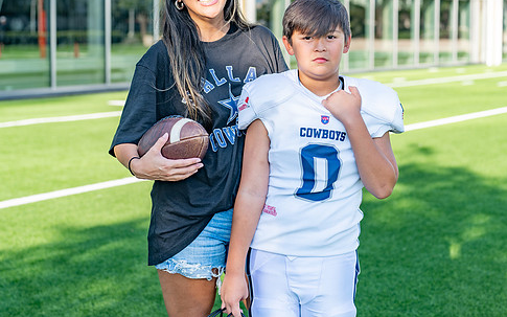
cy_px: 83
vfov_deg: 18.2
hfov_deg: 29.0
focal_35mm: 71
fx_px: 981
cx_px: 243
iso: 100
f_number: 2.8
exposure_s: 1/500
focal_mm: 50
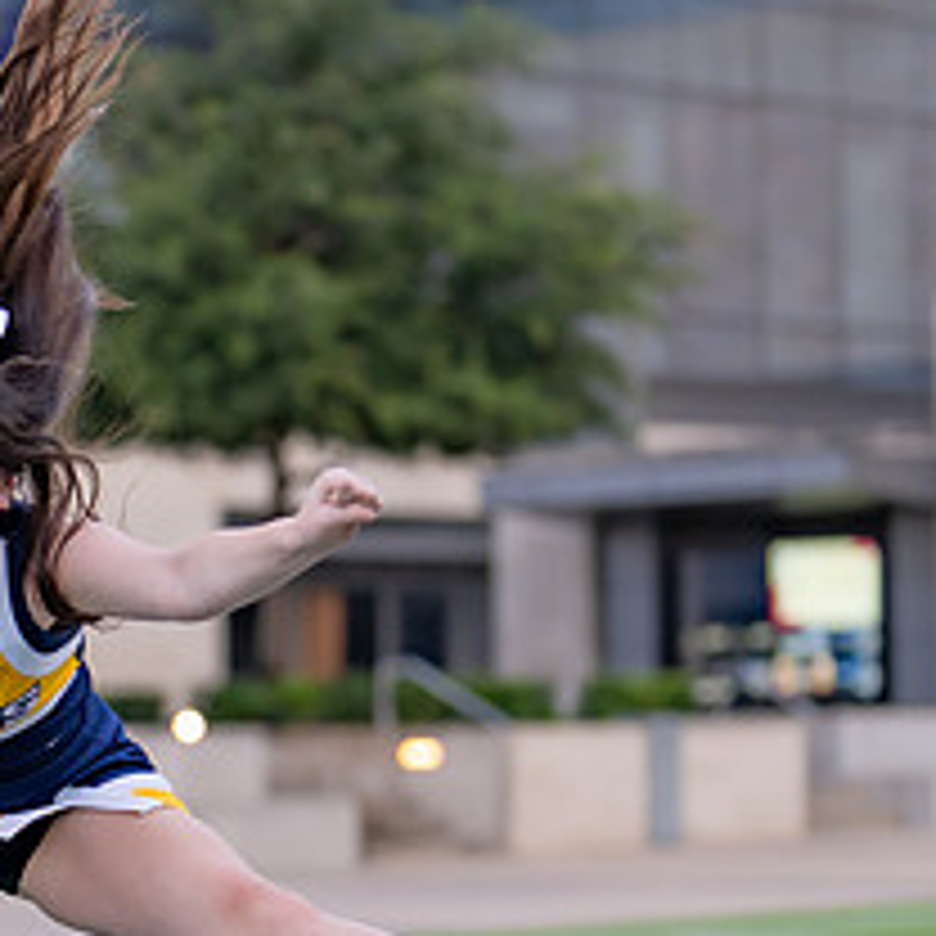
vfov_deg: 10.6
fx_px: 5017
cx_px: 13
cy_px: 796
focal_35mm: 164
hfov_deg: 10.6
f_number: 1.2
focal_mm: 50
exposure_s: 1/1250
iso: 200
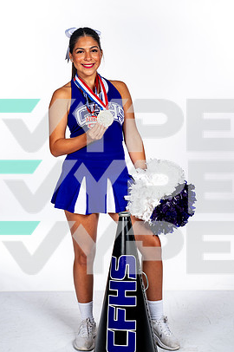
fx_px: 596
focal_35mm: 61
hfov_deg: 22.2
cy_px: 187
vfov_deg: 32.9
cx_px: 118
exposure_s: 1/320
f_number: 7.1
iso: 250
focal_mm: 55
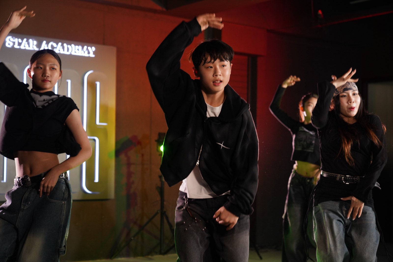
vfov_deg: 21.2
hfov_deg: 31.4
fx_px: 698
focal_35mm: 64
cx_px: 196
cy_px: 131
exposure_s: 1/200
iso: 1250
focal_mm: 64
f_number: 3.2
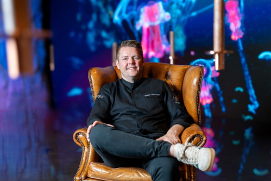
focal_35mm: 50
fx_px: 376
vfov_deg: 27.0
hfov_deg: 39.6
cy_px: 90
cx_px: 136
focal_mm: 50
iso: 2000
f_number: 2.2
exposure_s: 1/250
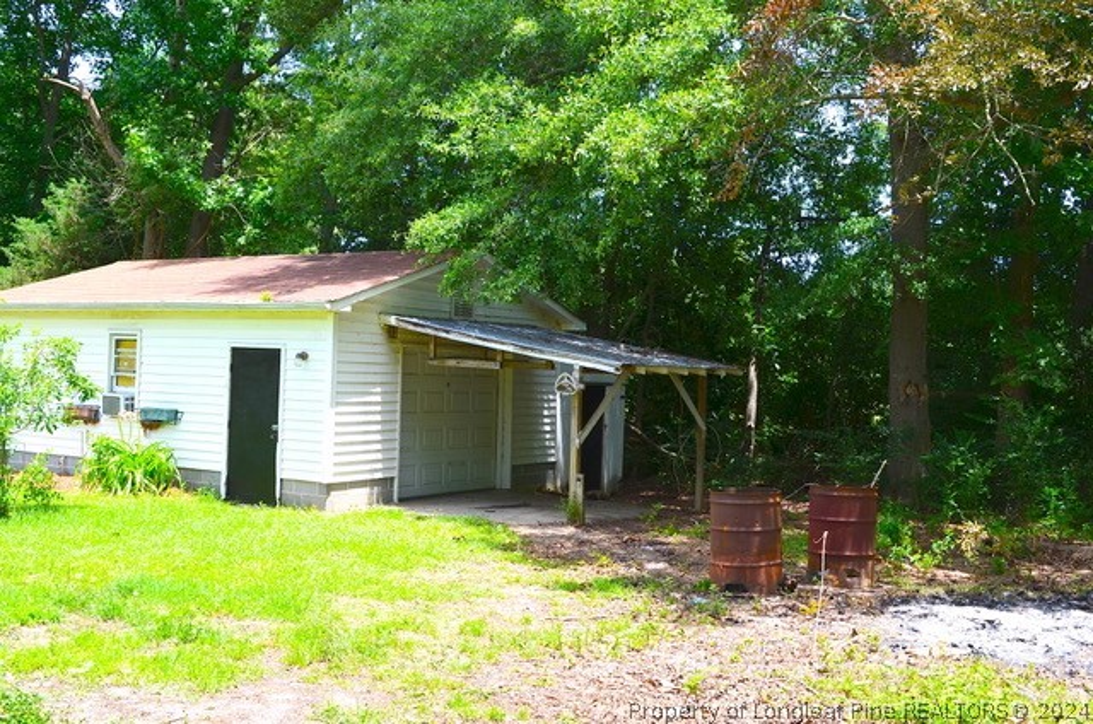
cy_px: 362
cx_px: 546
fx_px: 1182
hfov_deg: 49.6
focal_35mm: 39
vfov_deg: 34.1
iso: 200
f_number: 10
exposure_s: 1/80
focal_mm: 26
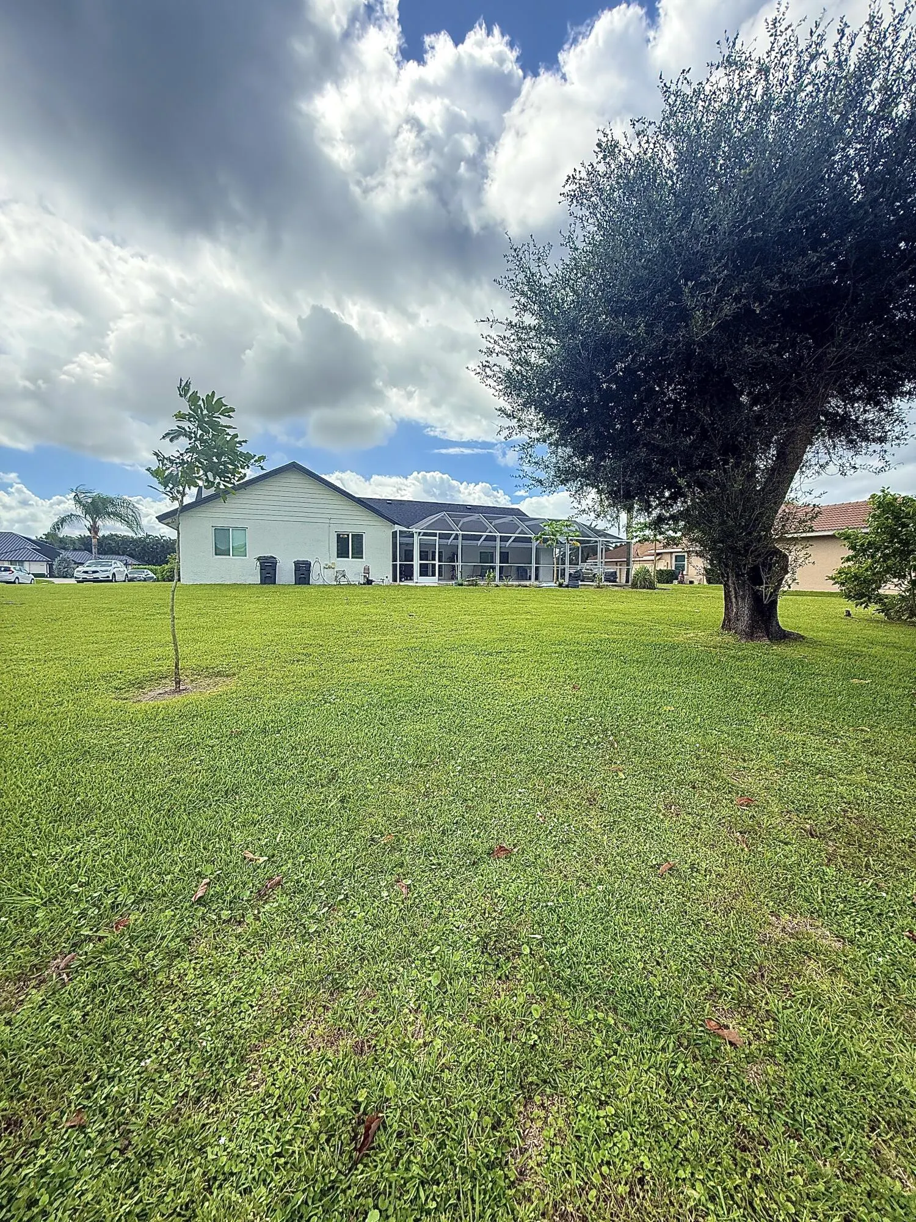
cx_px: 458
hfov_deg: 85.7
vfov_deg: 102.1
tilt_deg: -1.5
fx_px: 494
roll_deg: -1.0
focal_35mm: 14
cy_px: 611
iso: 64
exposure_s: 1/585
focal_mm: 2.22
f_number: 2.2
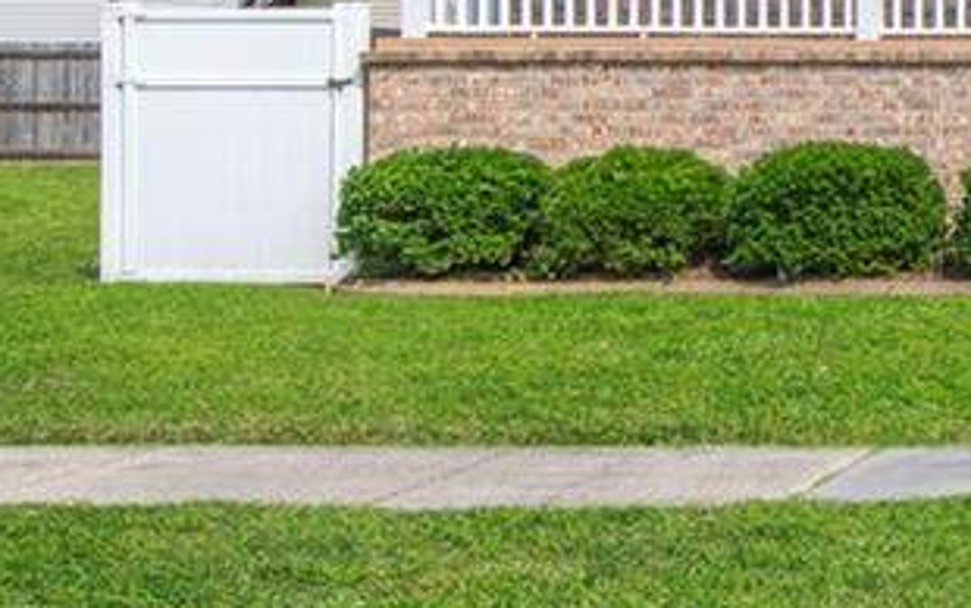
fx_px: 1959
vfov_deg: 17.2
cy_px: 3
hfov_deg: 22.8
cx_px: 1450
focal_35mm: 74
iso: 250
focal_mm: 22
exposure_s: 1/1250
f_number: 9
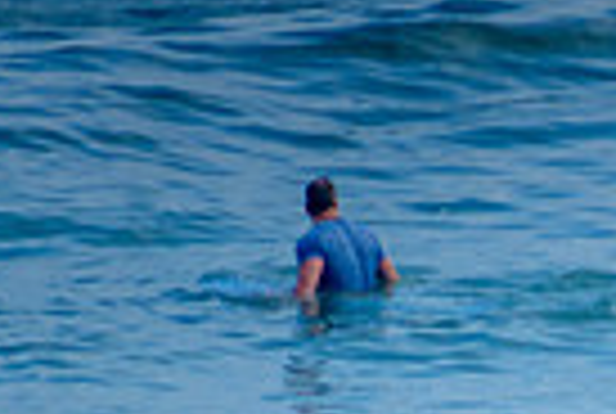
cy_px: 629
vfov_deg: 0.7
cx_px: 1176
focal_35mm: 2070
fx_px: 35497
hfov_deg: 1.0
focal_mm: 400
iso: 320
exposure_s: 1/1250
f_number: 5.6
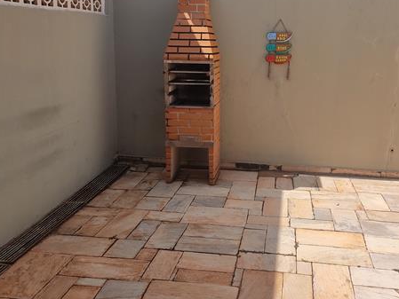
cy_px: 115
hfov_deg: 49.9
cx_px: 233
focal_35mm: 37
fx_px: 427
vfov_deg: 38.5
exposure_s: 1/1309
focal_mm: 4.74
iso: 100
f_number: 1.79
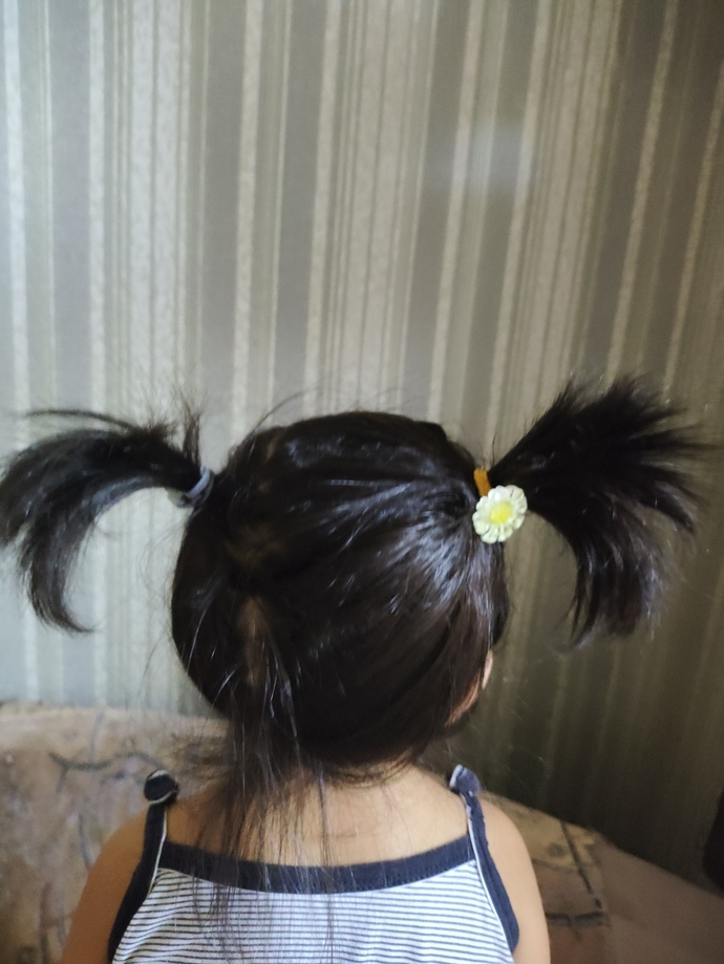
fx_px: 697
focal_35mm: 25
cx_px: 362
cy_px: 482
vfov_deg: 69.4
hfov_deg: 54.9
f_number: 1.79
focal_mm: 4.71
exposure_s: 1/12.5
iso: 1250
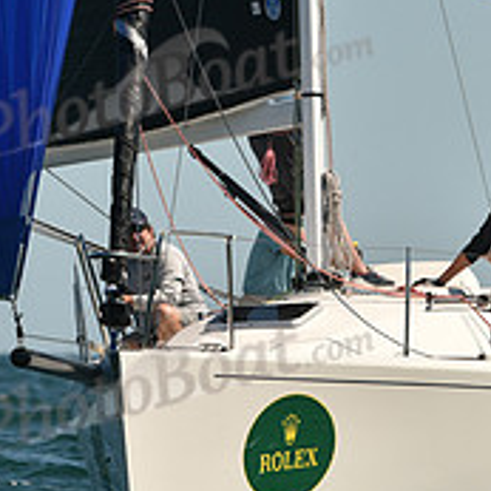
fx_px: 15133
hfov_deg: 1.9
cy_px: 194
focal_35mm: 943
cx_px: 522
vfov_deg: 1.9
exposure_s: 1/2500
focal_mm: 330
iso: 250
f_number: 5
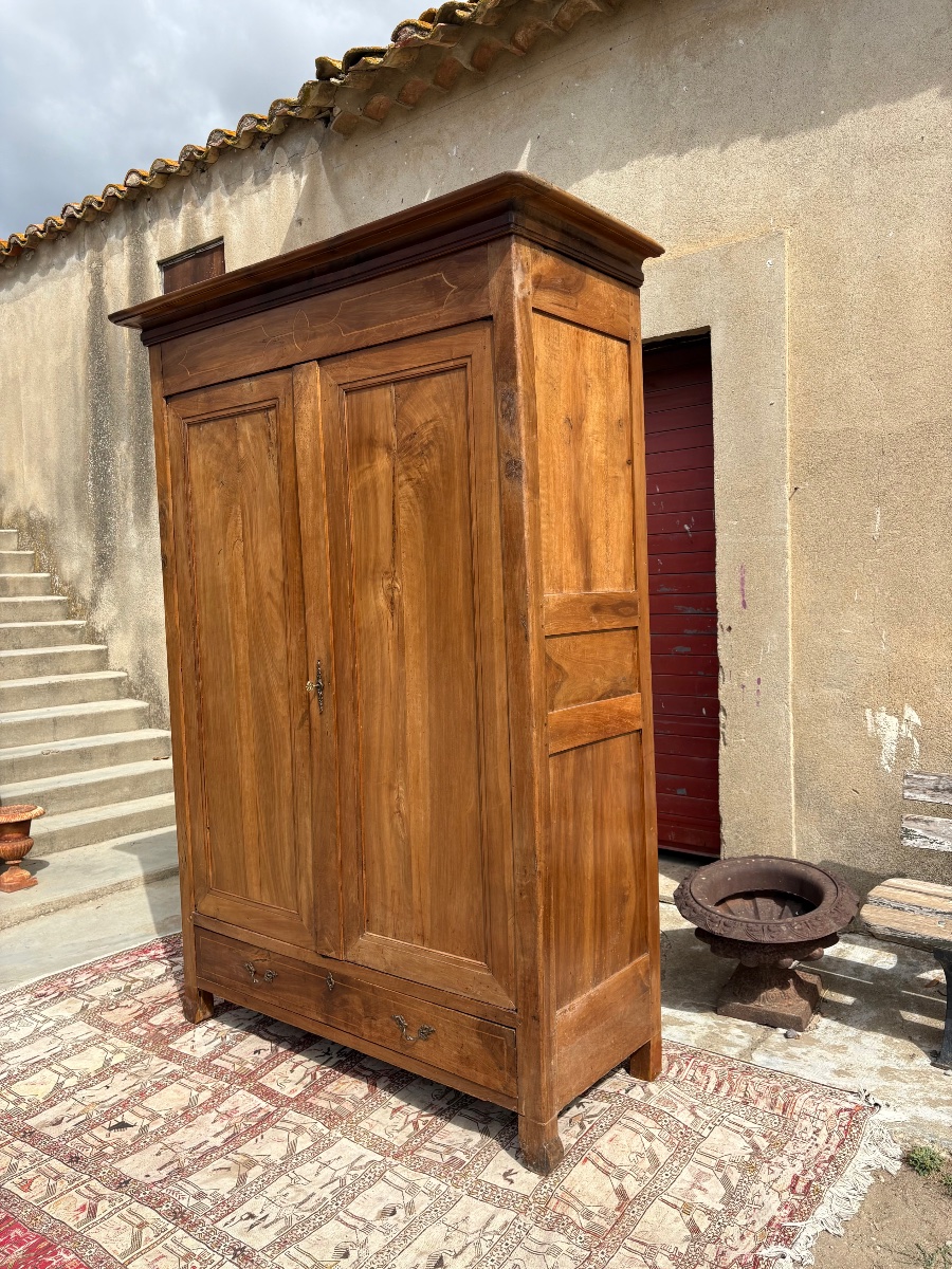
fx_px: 953
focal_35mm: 26
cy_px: 634
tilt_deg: -1.7
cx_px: 476
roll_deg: +1.0
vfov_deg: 67.3
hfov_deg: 53.1
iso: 50
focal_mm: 5.96
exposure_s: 1/2012
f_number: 1.6
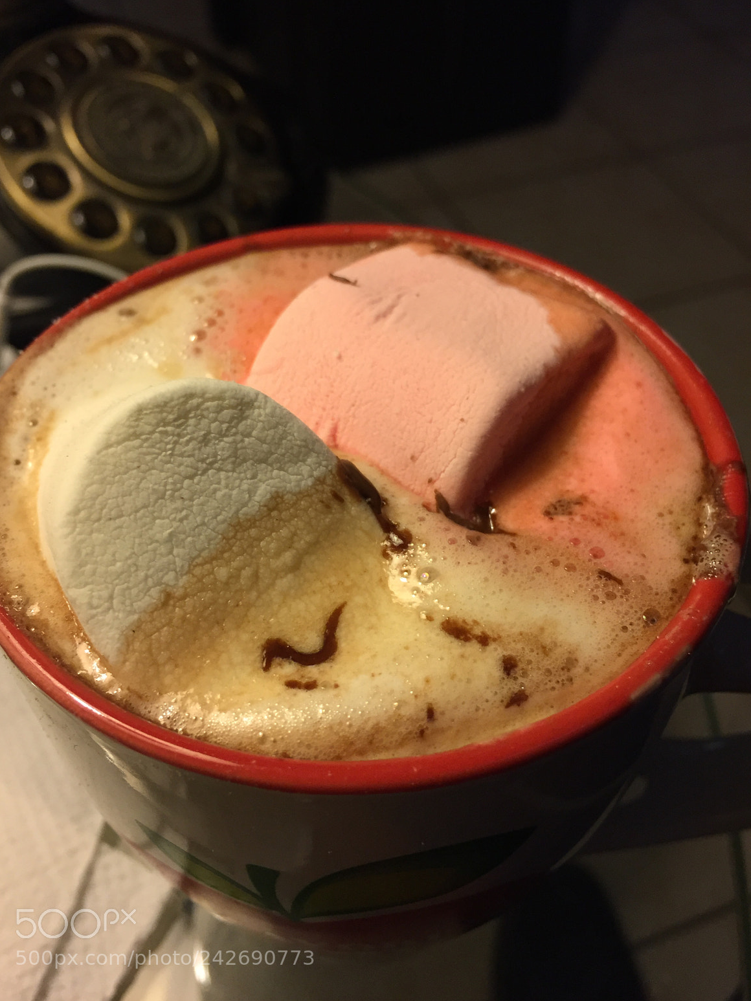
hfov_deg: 46.8
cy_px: 491
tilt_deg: -48.3
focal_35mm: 30
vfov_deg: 60.0
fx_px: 868
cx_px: 364
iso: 100
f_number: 2.2
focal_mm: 4.15
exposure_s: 1/30
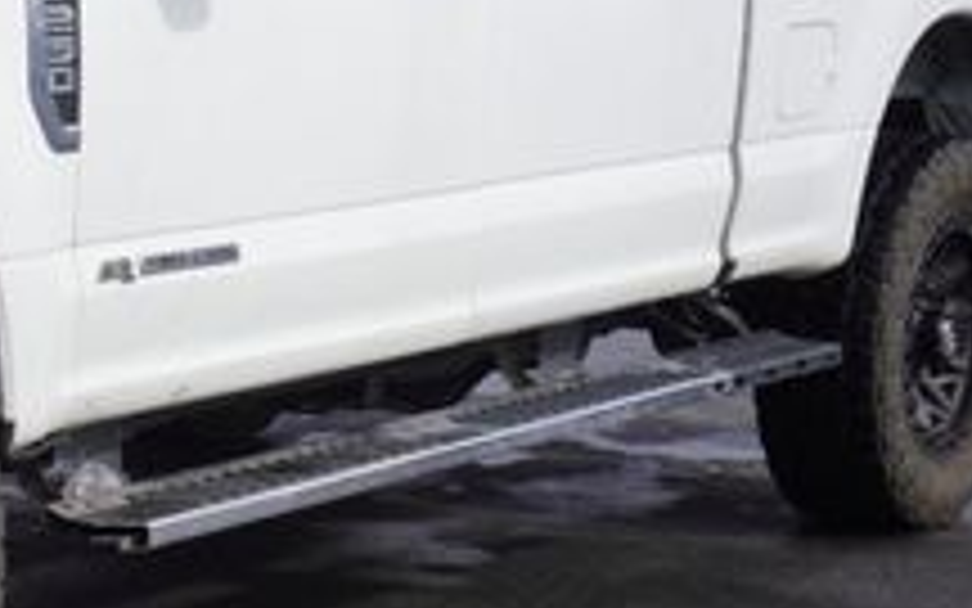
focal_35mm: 136
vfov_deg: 9.6
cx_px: -238
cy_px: 275
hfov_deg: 14.8
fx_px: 3603
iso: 100
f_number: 11
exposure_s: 1/125
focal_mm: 30
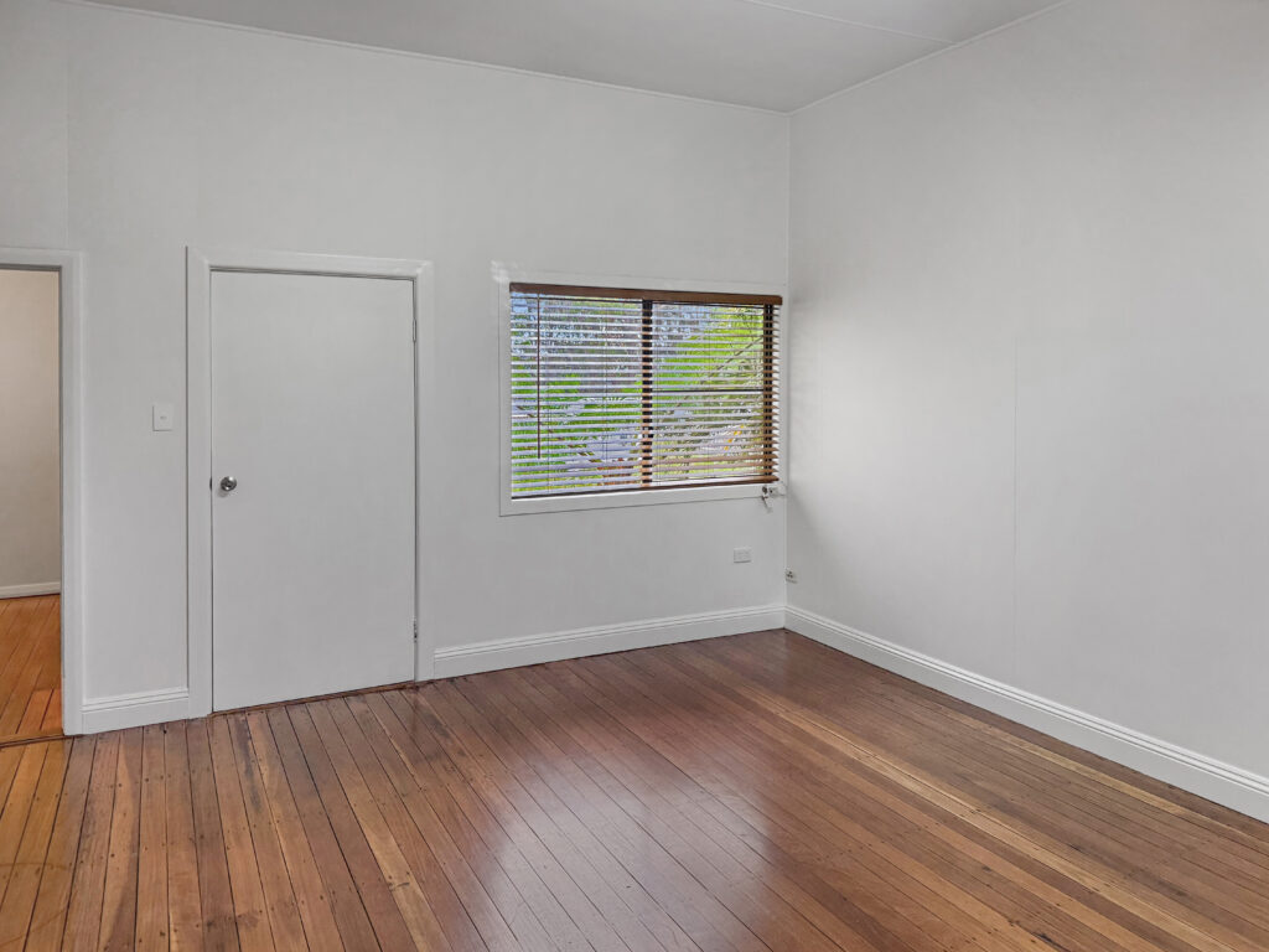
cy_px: 476
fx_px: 880
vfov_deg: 56.8
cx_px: 634
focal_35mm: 24
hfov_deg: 71.6
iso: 160
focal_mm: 6.76
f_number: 1.78
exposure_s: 1/100
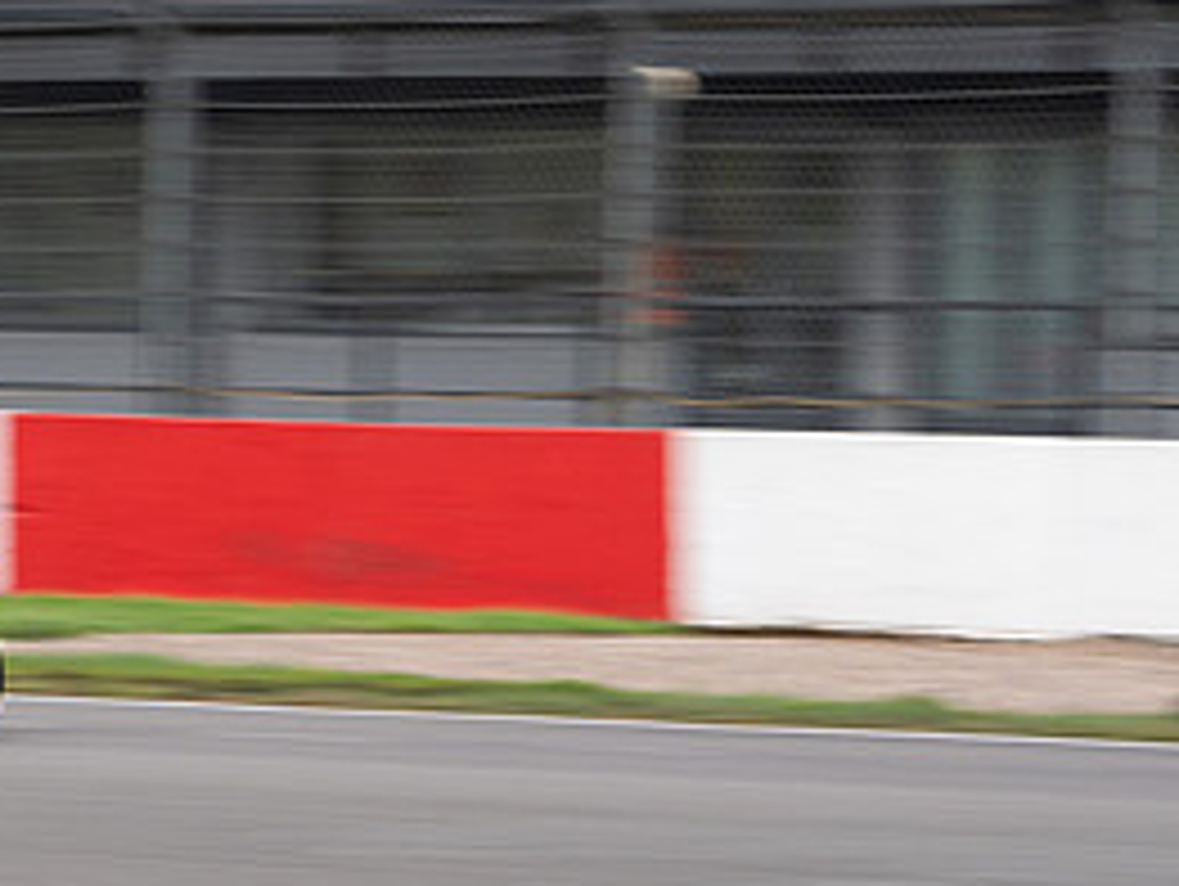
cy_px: 507
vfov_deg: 3.5
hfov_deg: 4.6
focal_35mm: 430
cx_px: -182
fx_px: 14659
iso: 320
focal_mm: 176
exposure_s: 1/125
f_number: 9
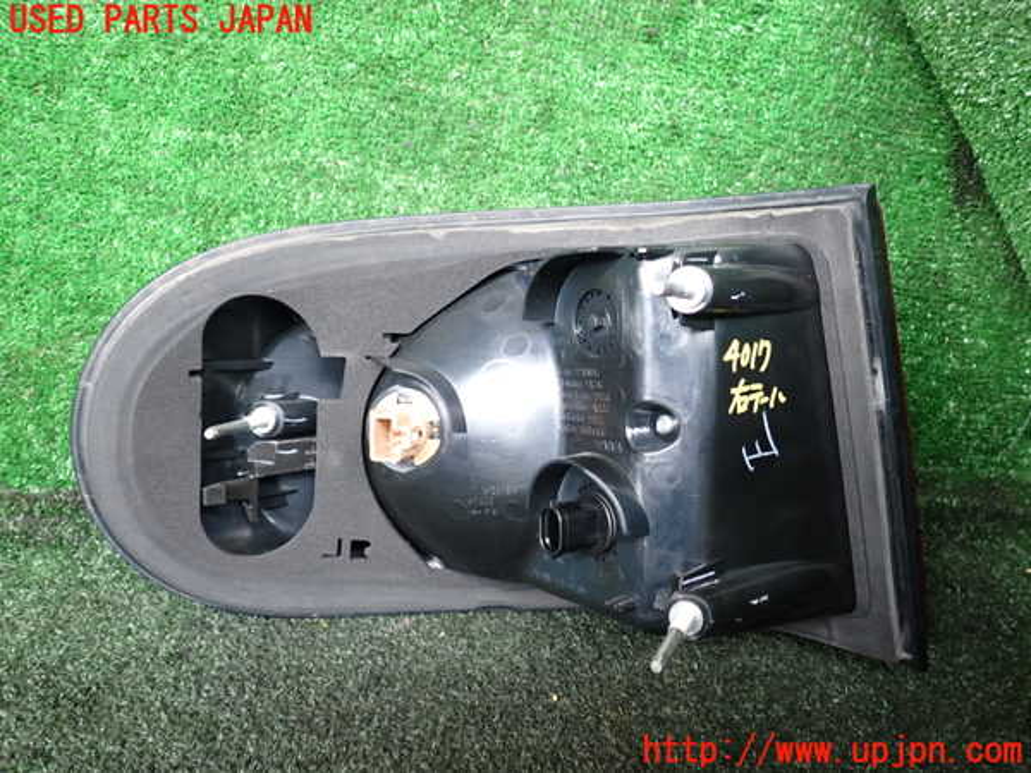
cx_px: 516
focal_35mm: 30
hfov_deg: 60.0
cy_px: 386
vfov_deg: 46.8
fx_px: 894
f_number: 2.3
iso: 320
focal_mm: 5.4
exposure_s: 1/30
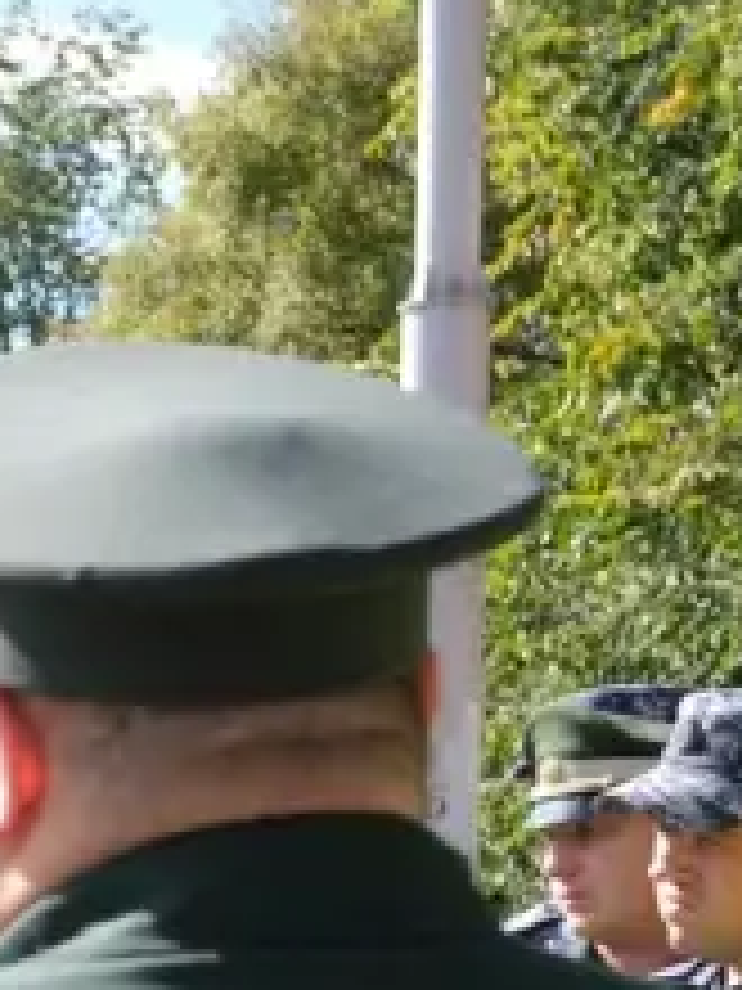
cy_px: 1040
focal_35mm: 95
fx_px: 2715
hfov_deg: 13.5
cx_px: -706
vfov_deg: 19.9
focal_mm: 19.2
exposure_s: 1/500
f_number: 4
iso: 160
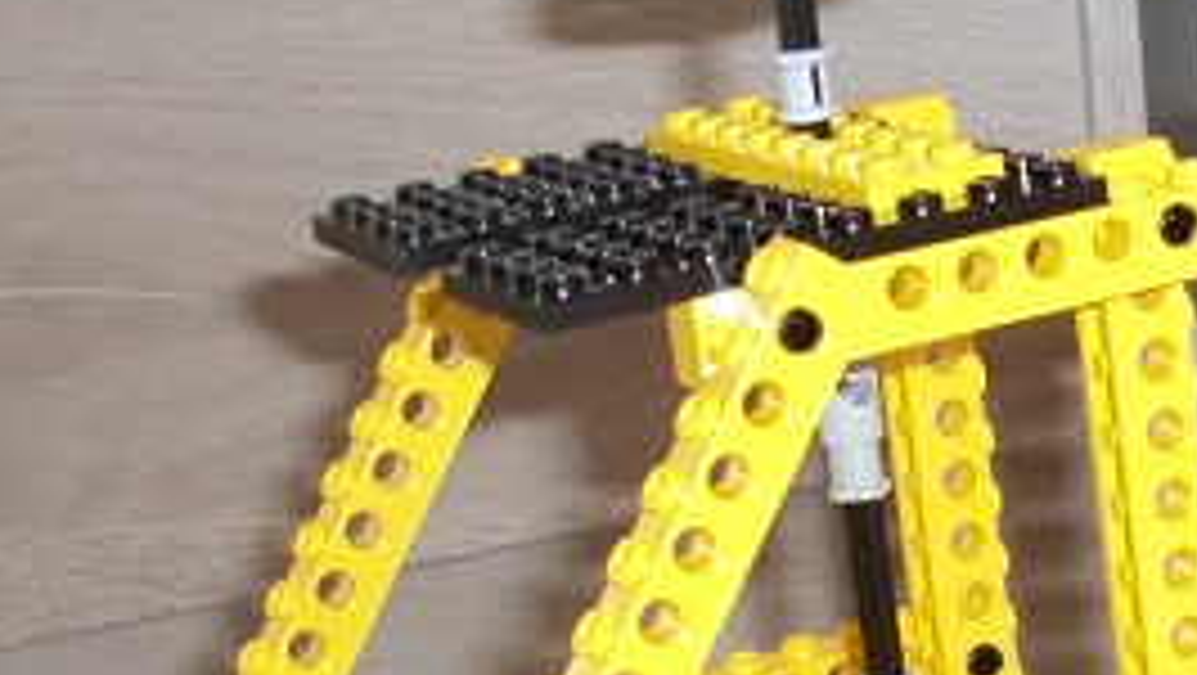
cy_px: 814
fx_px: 3748
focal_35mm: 118
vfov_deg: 10.1
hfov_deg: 17.9
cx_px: 1076
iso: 400
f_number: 2.8
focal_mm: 6.3
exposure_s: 1/30
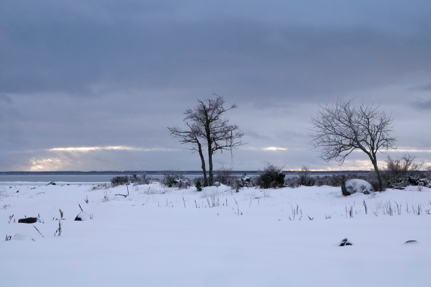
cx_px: 216
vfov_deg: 16.9
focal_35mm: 81
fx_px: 970
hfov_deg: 25.1
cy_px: 144
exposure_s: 1/250
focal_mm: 29.69
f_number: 11
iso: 1600
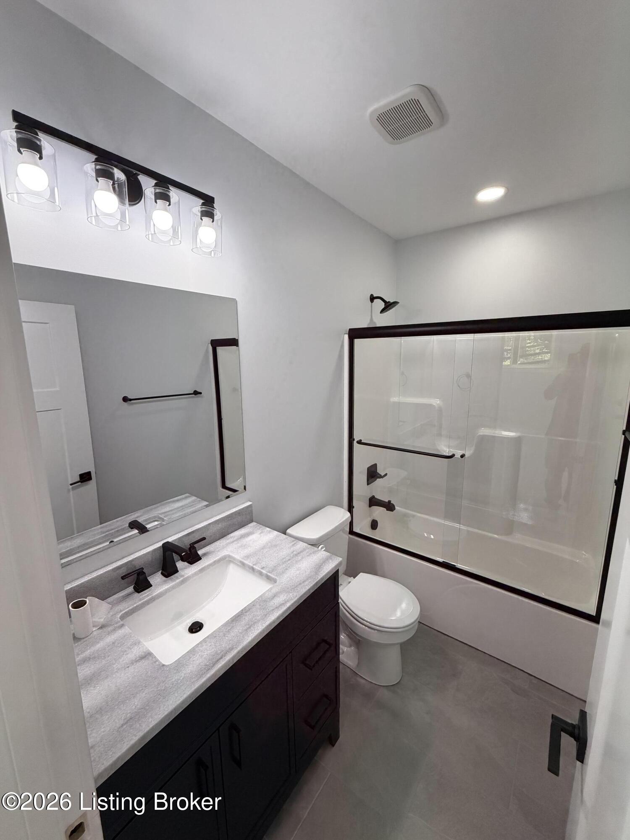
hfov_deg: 85.7
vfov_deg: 102.1
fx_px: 340
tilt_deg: -9.9
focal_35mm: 14
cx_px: 315
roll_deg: +1.1
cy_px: 420
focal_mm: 2.22
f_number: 2.2
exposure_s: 1/120
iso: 125
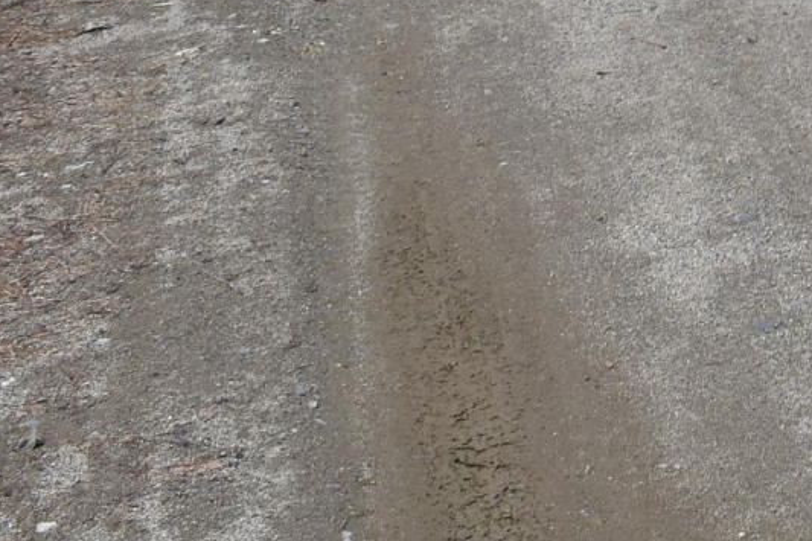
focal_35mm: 152
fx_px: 3427
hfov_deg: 12.6
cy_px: -884
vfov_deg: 8.1
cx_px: 1356
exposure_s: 1/200
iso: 100
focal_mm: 18
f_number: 10
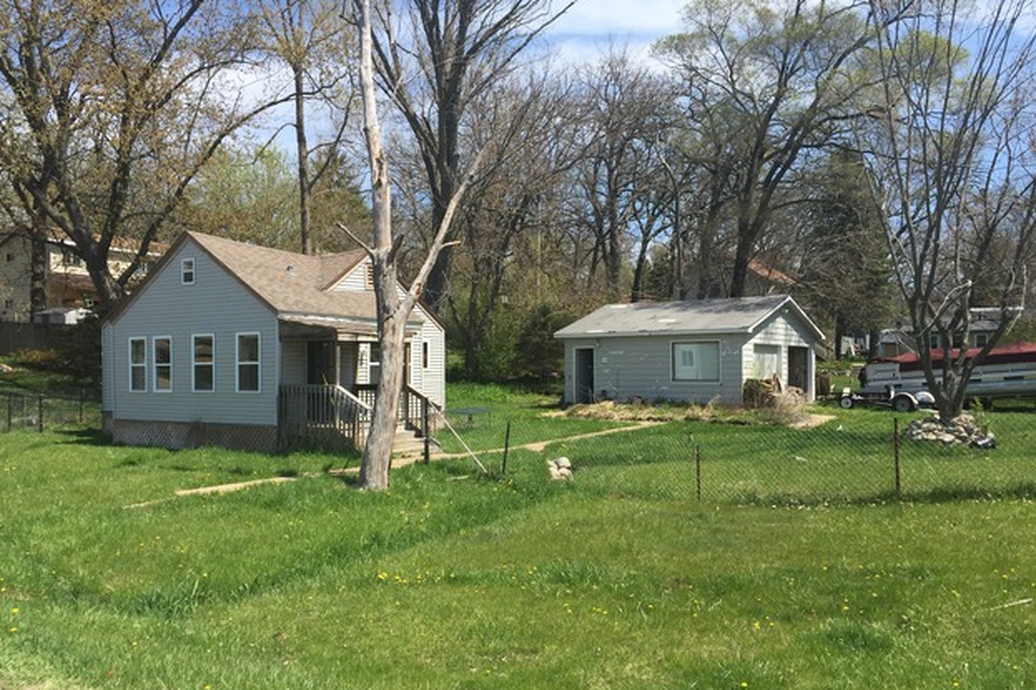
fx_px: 892
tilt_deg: -1.1
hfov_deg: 60.3
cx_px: 512
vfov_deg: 42.2
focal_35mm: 31
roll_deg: -0.7
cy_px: 392
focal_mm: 4.15
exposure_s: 1/1163
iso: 32
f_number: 2.2
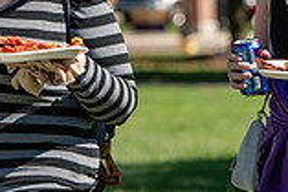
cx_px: 303
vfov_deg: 3.2
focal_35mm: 428
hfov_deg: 4.8
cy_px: -72
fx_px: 3427
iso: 40
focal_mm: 116
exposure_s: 1/320
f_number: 4
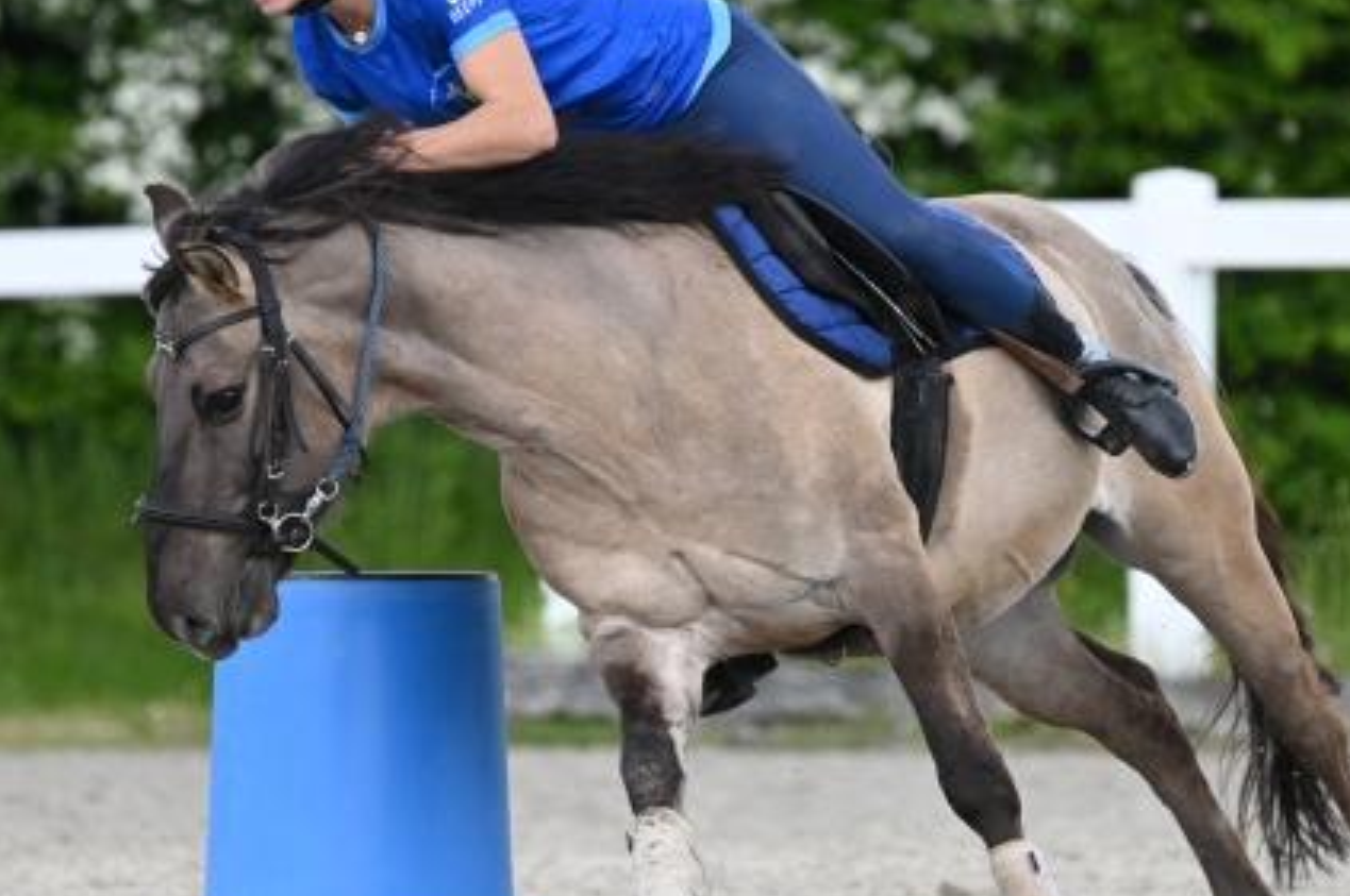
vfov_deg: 1.8
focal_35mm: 757
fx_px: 28354
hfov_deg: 2.7
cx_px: 753
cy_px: 408
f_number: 5.6
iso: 900
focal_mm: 400
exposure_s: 1/1250
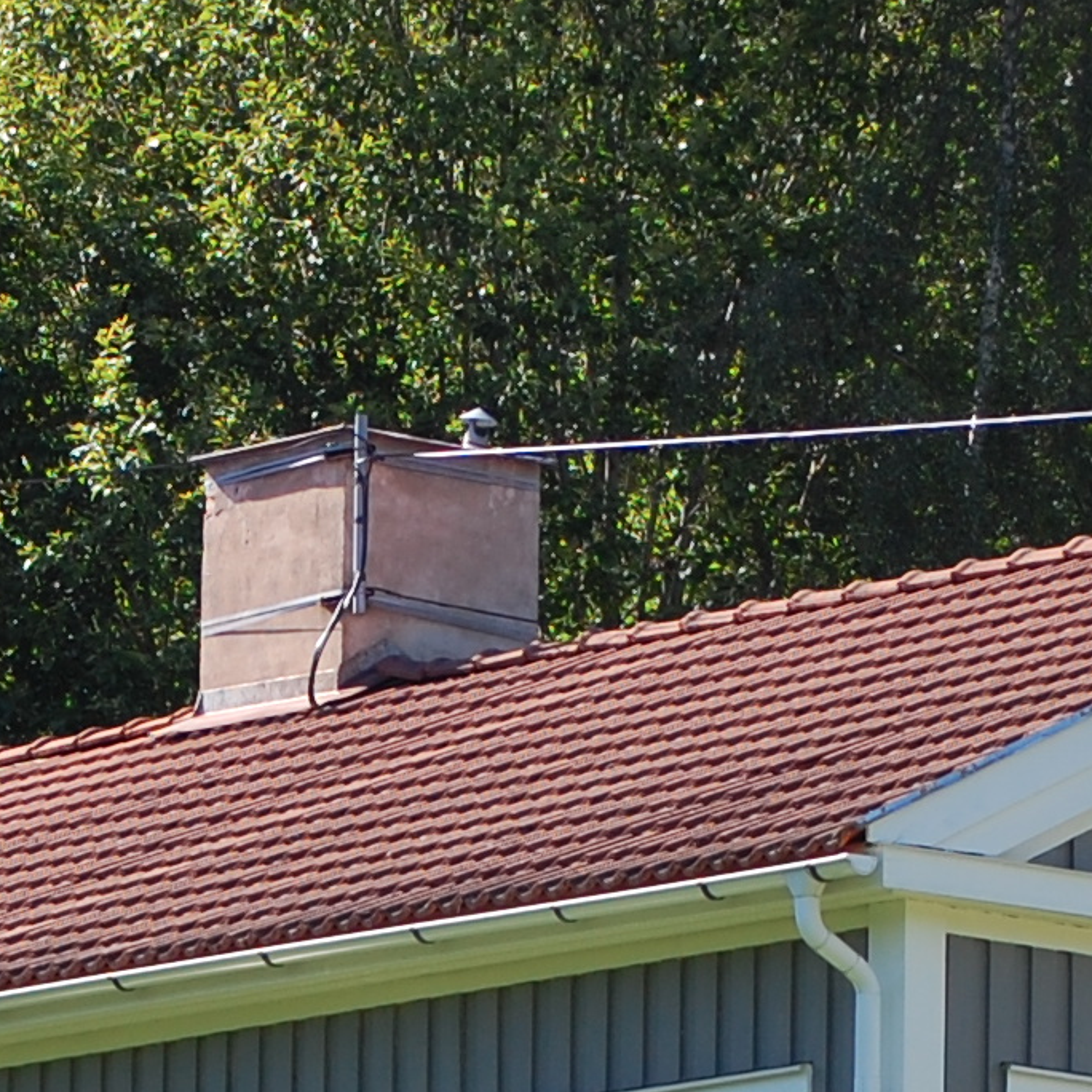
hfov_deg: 5.2
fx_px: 11992
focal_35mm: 336
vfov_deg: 5.2
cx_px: 302
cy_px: 1386
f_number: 5.6
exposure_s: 1/500
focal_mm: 60
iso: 200
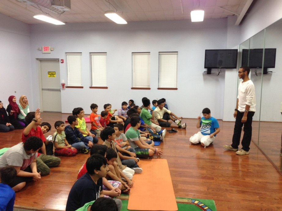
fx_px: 269
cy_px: 106
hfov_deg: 55.4
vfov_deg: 42.9
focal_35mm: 33
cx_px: 141
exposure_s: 1/20
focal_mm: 4.13
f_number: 2.4
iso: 50
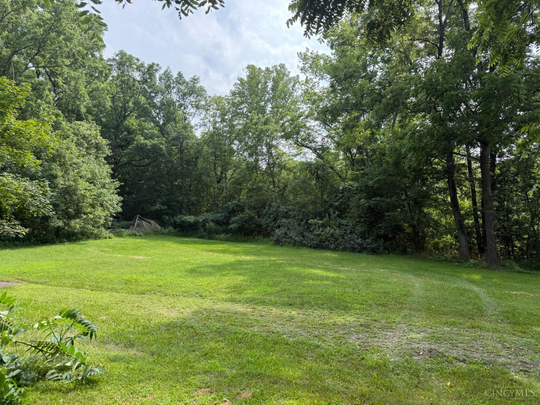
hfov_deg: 71.6
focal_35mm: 24
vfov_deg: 56.8
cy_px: 202
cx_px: 270
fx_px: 374
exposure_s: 1/1385
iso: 100
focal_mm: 6.76
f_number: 1.78
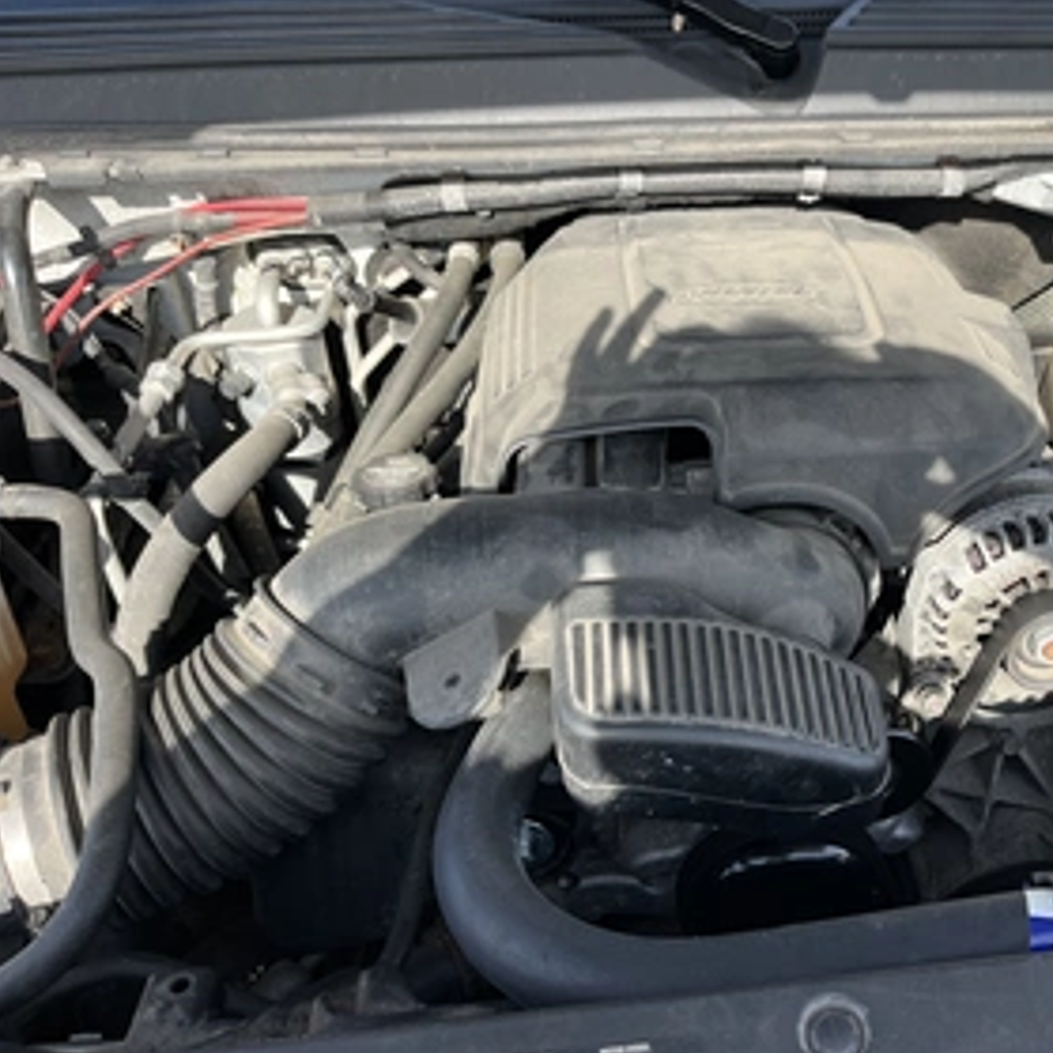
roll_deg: -0.3
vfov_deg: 49.7
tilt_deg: -40.1
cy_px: 521
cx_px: 751
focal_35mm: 33
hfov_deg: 48.4
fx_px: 1136
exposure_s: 1/943
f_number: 1.6
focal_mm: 5.1
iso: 50
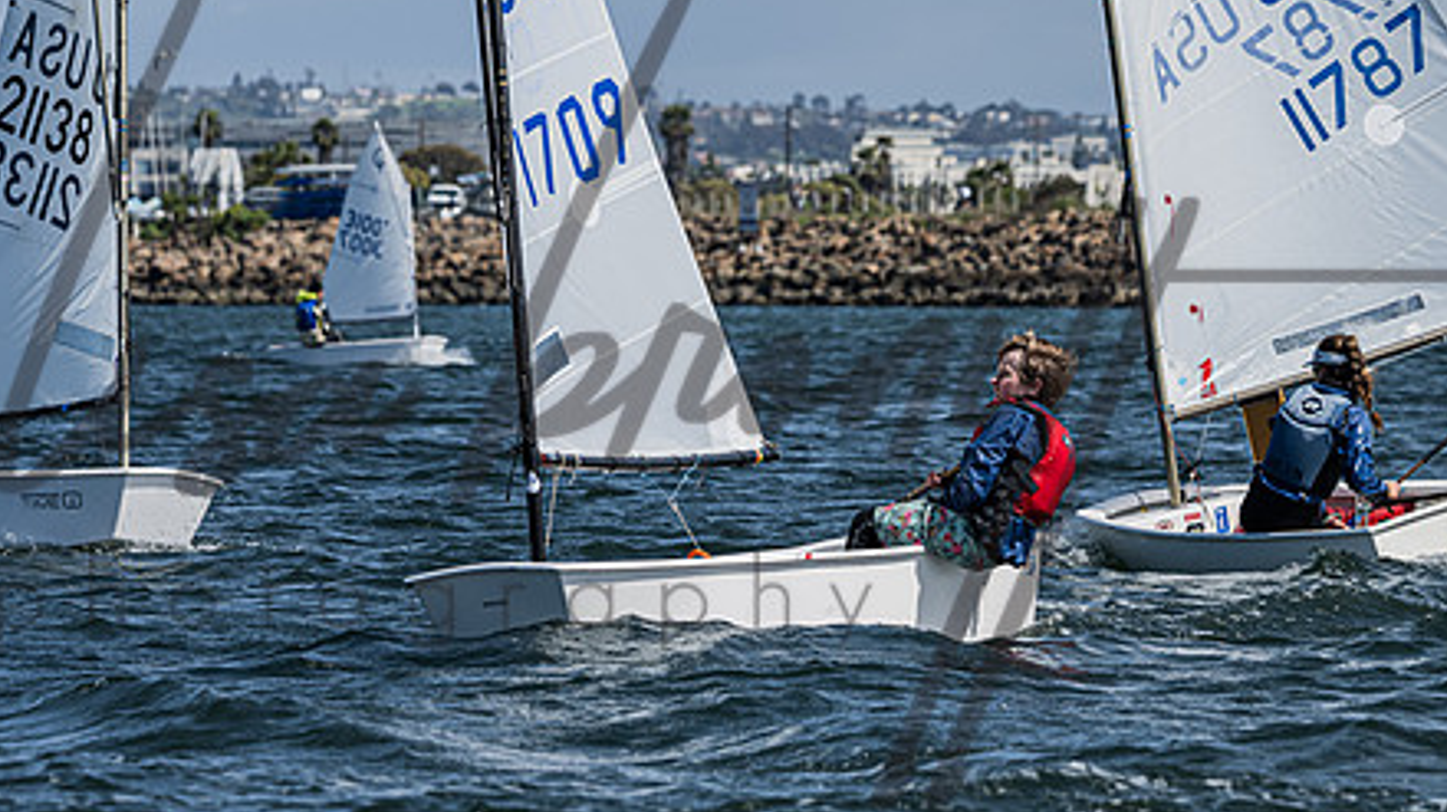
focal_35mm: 317
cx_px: 814
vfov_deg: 3.8
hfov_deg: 6.8
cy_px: 412
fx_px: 12157
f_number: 9
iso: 320
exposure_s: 1/1250
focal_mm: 210
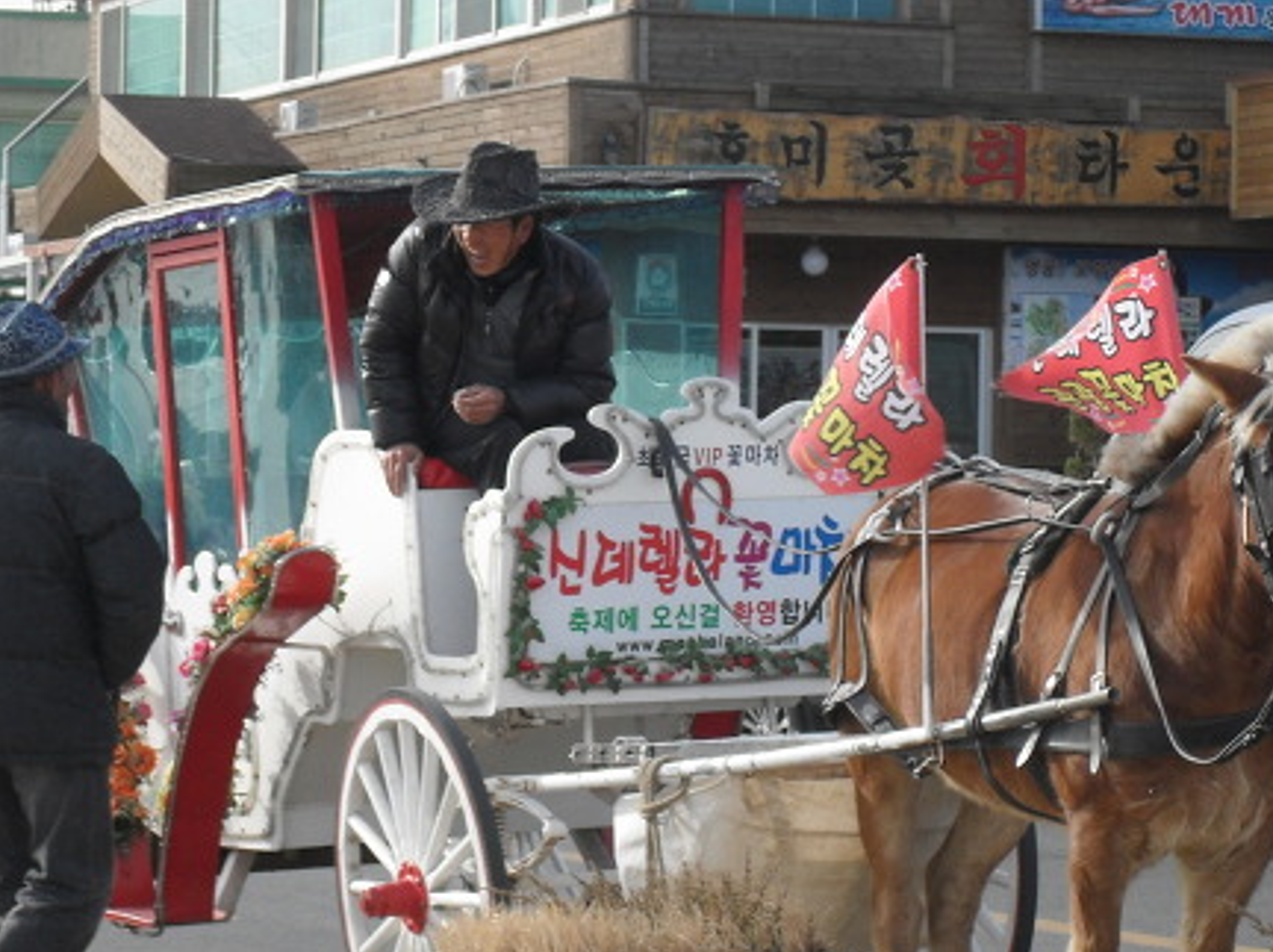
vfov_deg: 9.6
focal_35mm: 154
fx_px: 5657
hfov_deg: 12.8
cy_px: 455
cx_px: 706
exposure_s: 1/250
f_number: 5.2
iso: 80
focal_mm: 18.9
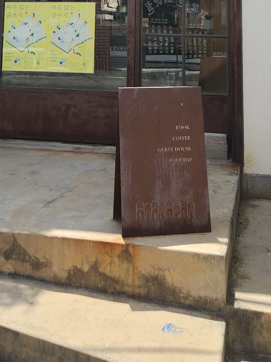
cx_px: 131
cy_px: -55
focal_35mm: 55
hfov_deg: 26.6
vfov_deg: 30.5
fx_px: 574
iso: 20
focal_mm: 5.4
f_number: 1.8
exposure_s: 1/1000
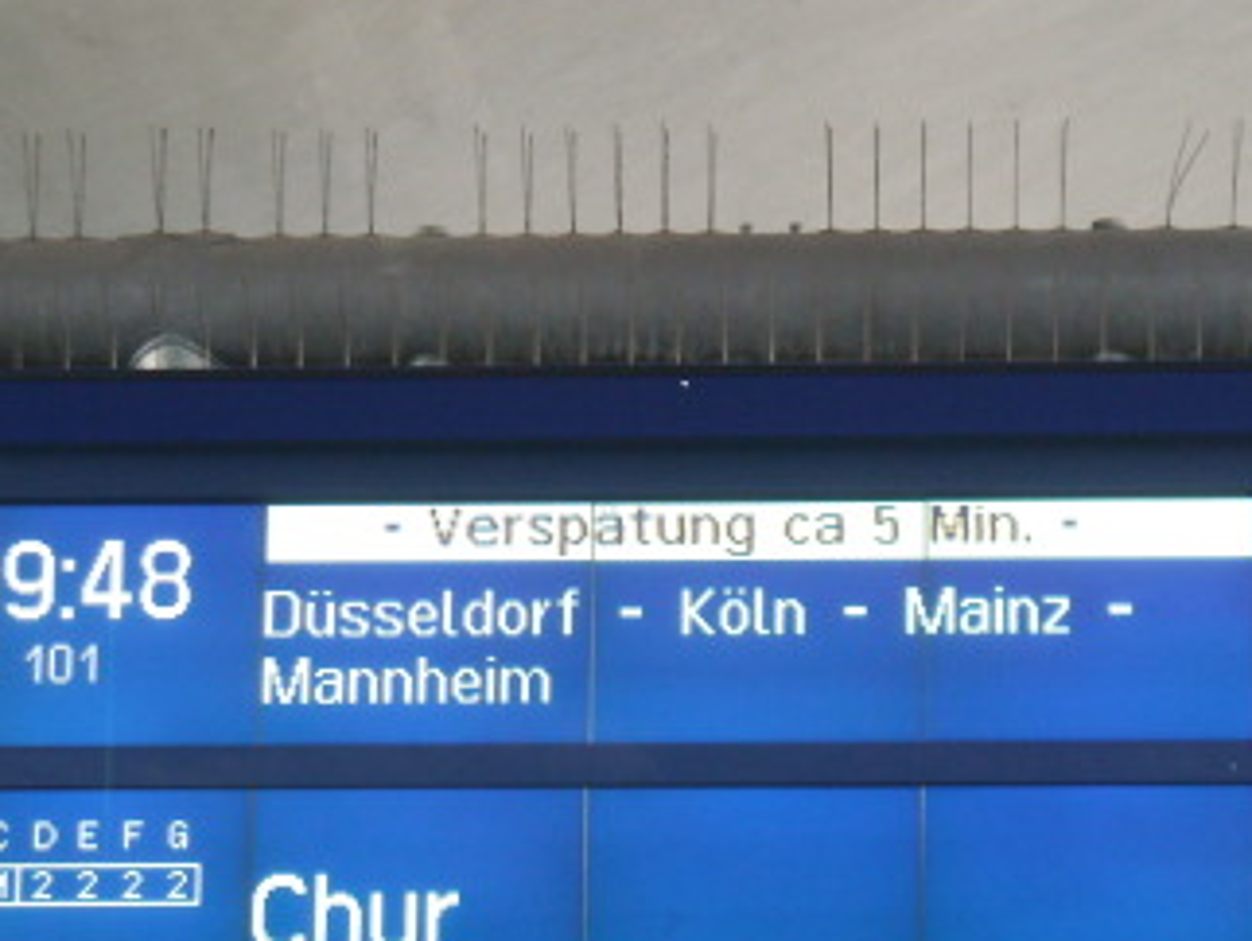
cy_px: 515
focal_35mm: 163
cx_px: 778
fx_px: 5900
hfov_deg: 12.1
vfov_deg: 9.1
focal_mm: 17.1
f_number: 4.7
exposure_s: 1/60
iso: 308
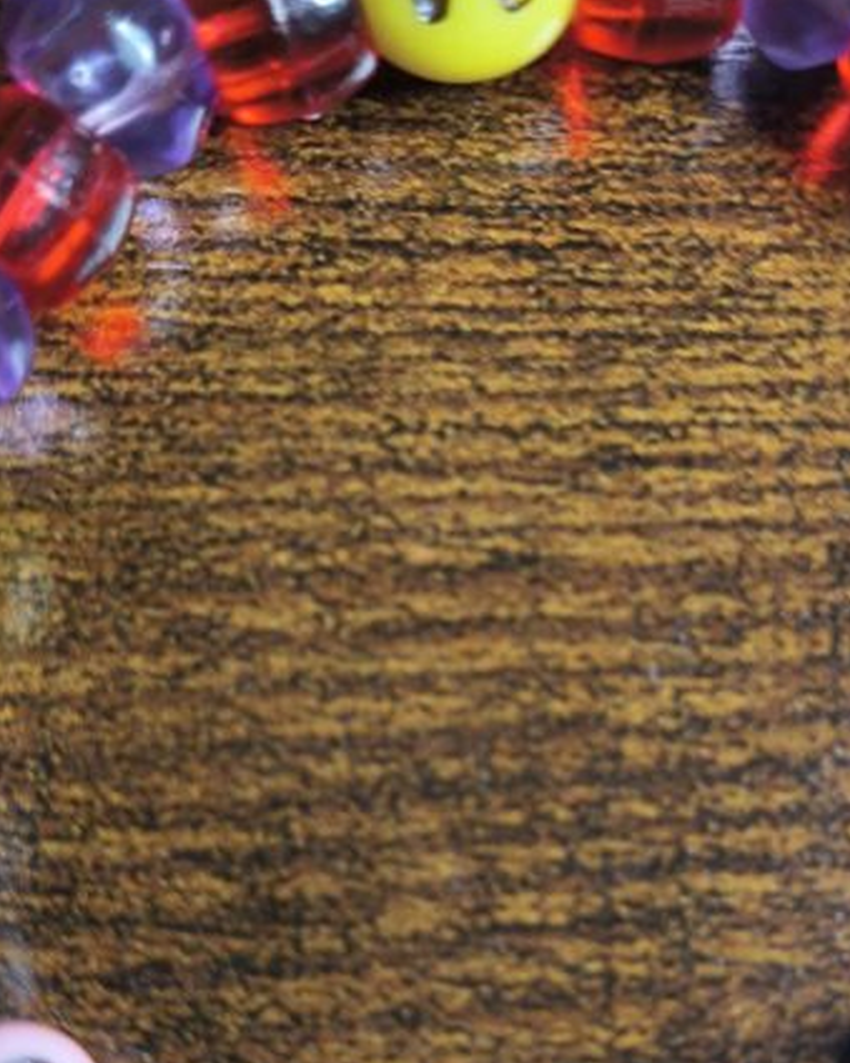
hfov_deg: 25.8
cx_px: 431
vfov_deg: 31.9
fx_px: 1856
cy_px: 612
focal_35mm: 59
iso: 693
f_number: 1.7
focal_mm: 4.68
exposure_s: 1/60
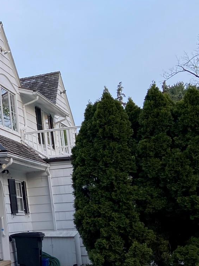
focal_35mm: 71
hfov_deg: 18.1
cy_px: 129
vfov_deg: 27.4
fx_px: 545
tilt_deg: +9.6
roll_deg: +3.6
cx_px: -111
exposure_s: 1/122
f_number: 1.8
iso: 64
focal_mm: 4.25
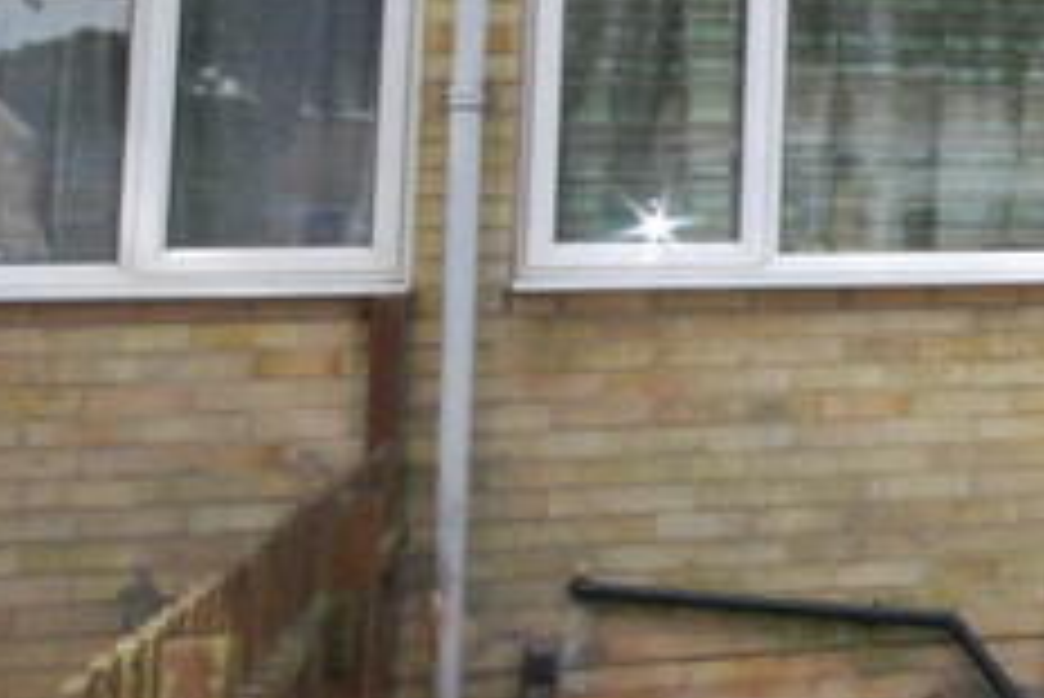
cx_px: 2205
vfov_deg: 12.7
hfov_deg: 15.0
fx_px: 3076
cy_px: -29
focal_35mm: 106
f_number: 20
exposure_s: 1/200
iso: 1600
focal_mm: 16
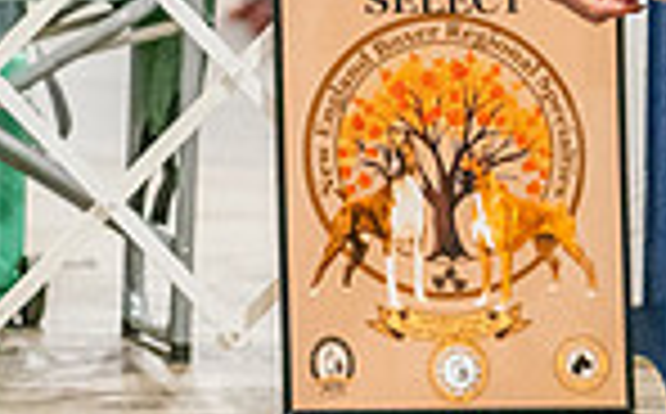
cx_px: 920
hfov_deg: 3.5
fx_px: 10874
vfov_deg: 2.2
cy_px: -4
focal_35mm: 600
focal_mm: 129
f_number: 3.5
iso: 6400
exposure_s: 1/250
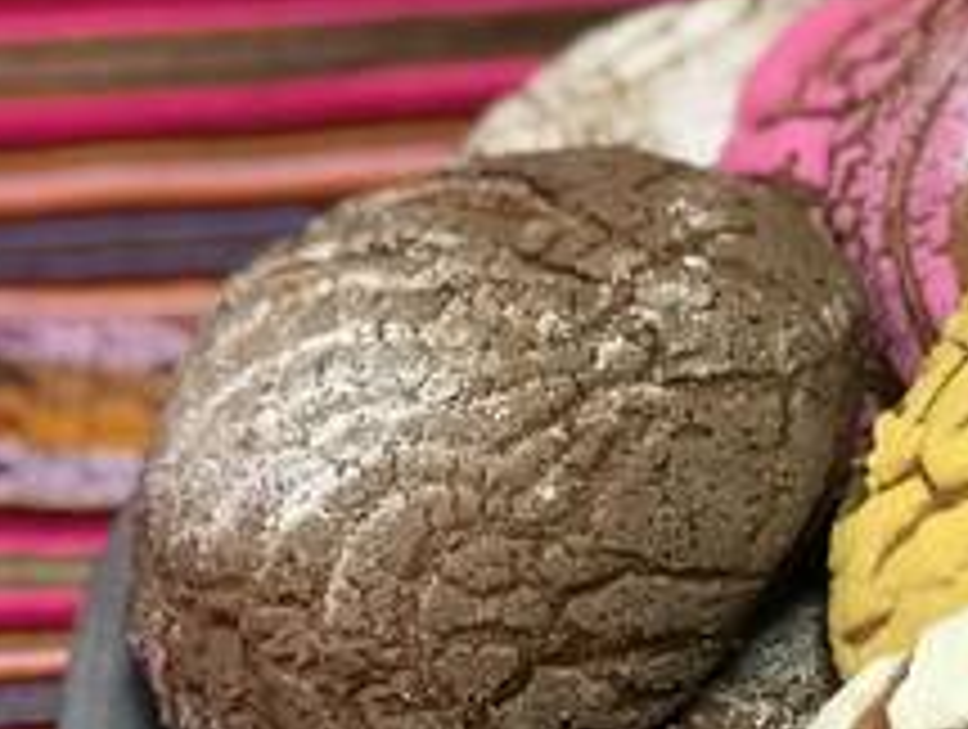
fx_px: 4342
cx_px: 1283
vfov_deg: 9.6
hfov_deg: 12.3
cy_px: 585
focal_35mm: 155
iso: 320
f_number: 2.8
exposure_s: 1/60
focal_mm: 6.6
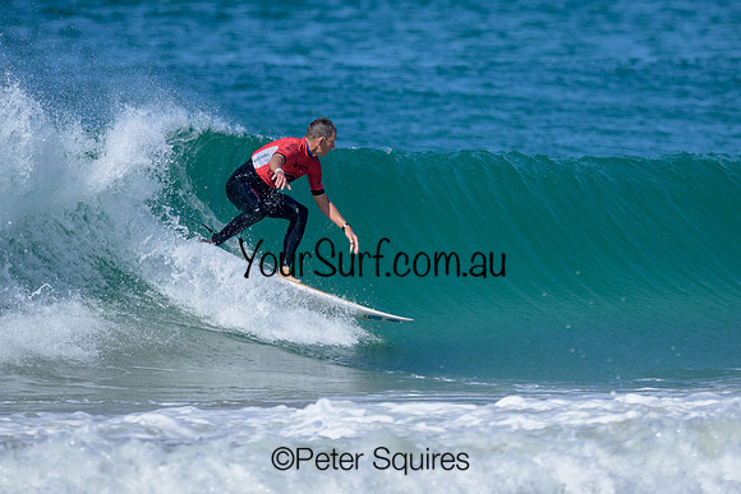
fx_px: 22642
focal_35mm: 1100
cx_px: 355
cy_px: 201
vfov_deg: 1.3
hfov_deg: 1.9
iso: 320
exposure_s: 1/2000
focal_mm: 800
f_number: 6.3
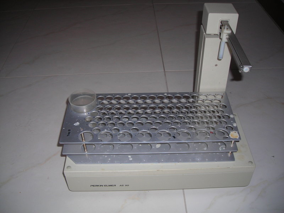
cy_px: 106
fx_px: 312
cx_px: 142
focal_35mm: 38
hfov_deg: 49.0
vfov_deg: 37.7
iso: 50
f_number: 3.2
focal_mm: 6.3
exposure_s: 1/60.1
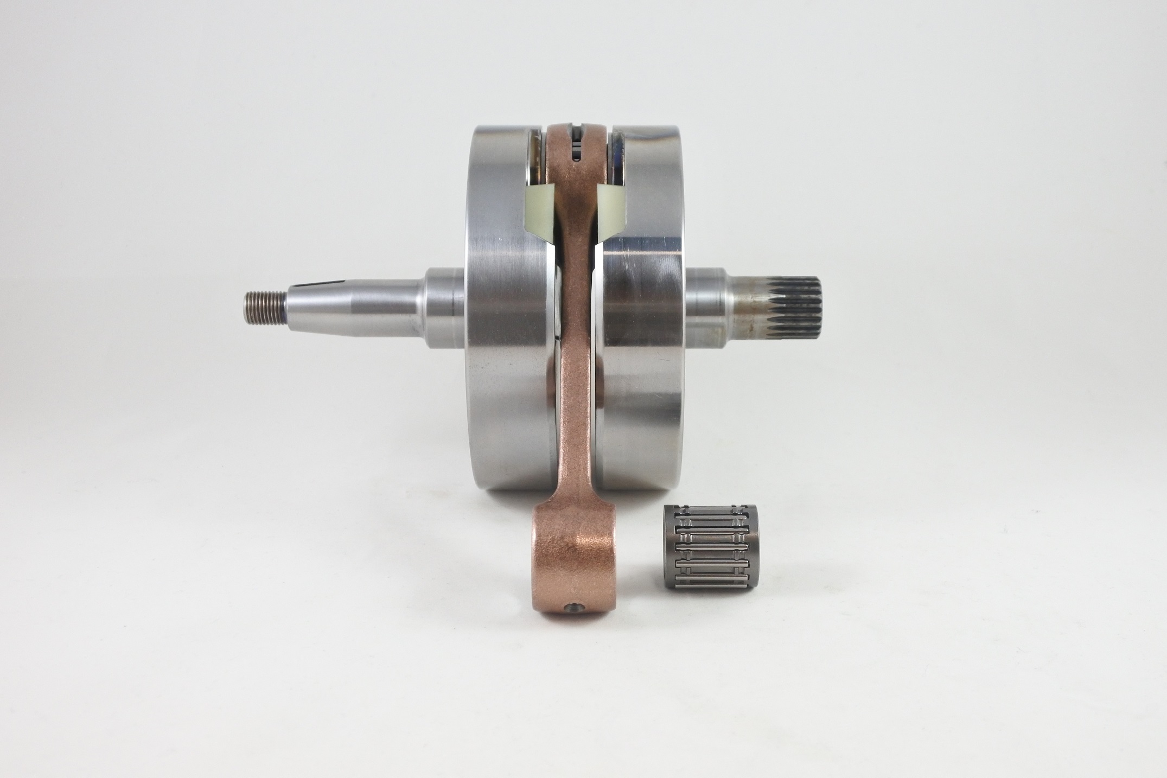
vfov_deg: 29.9
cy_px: 389
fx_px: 1459
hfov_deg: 43.6
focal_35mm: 45
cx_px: 584
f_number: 4.5
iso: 560
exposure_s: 1/125
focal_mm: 16.8
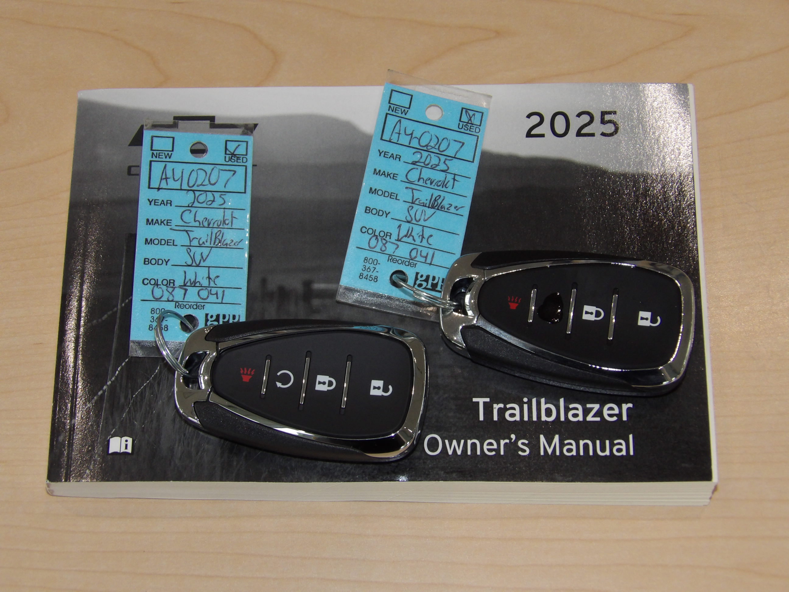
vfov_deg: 20.4
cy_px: 296
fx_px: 1641
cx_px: 394
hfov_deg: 27.0
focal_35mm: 72
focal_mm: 13
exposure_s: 1/100
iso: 200
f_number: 4.1
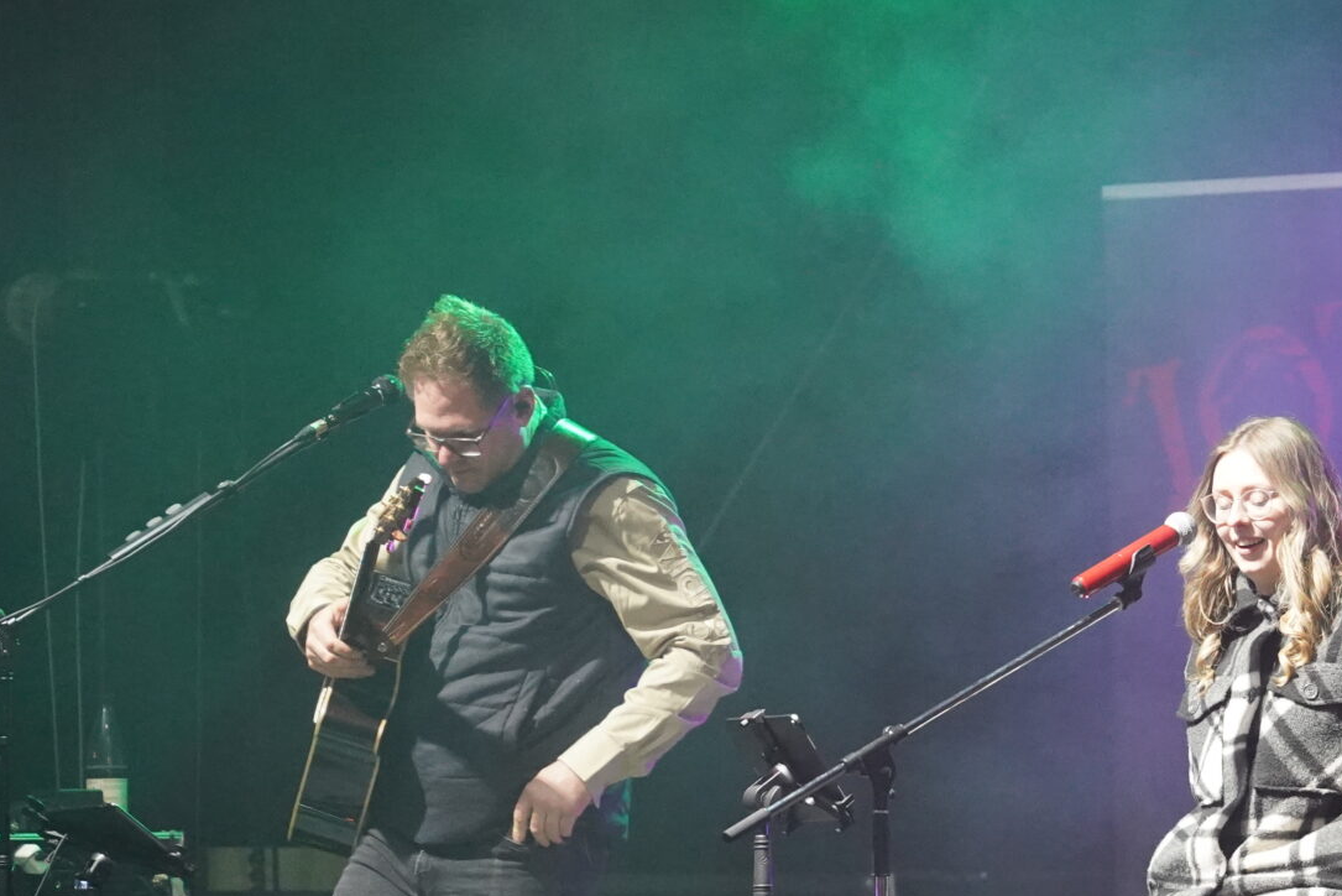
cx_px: 1181
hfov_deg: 5.6
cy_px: 739
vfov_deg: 3.7
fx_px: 13721
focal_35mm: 368
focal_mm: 156
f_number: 2.8
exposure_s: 1/160
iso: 8000
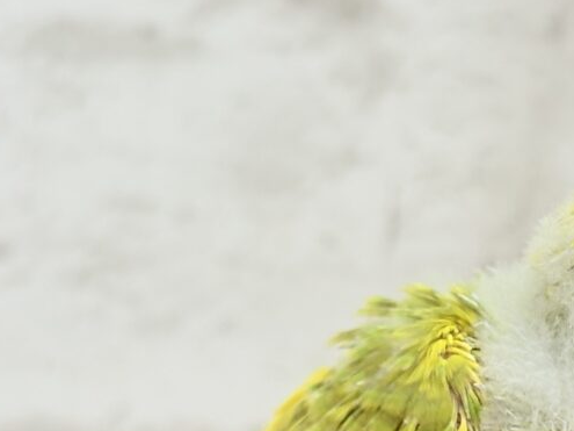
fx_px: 2089
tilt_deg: -0.6
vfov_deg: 11.6
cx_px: 627
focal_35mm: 126
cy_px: 424
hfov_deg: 15.3
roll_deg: -4.5
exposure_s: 1/100
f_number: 1.6
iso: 80
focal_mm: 5.96
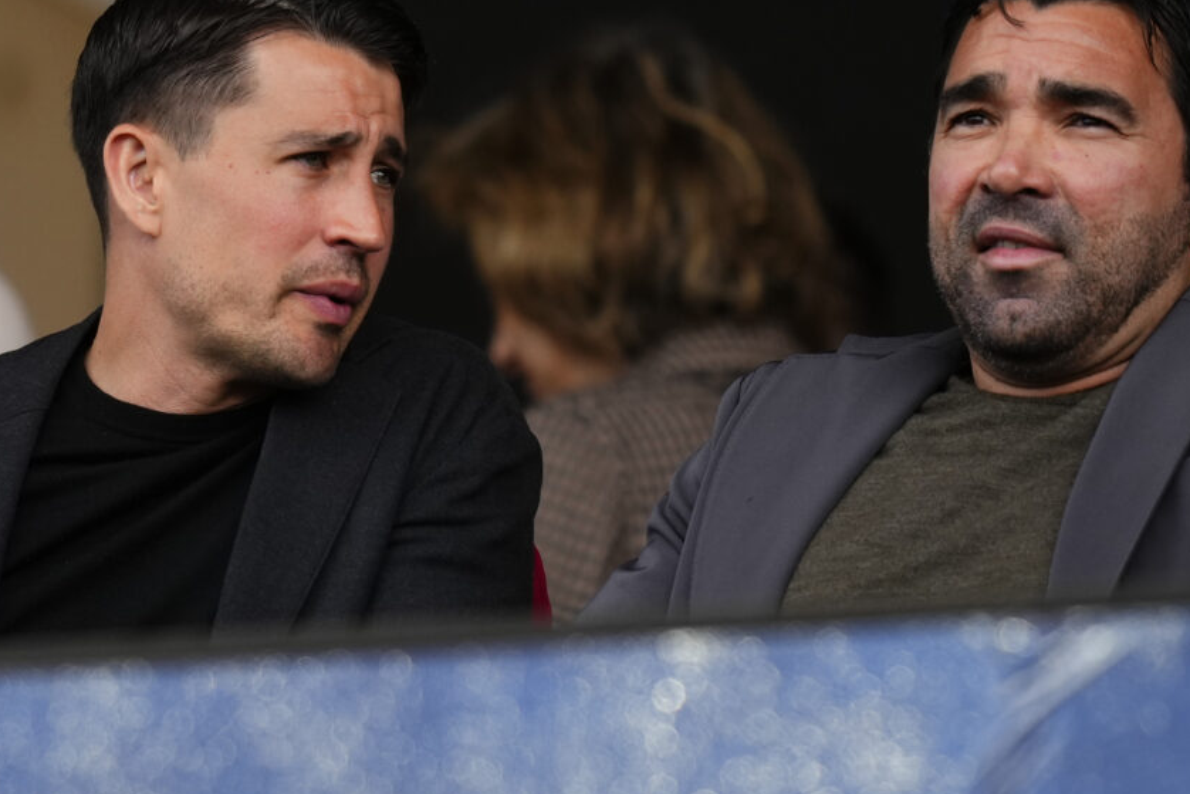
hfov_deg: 2.5
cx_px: 689
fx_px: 26976
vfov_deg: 1.7
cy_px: 331
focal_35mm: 816
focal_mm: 400
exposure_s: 1/1250
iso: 500
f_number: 2.8
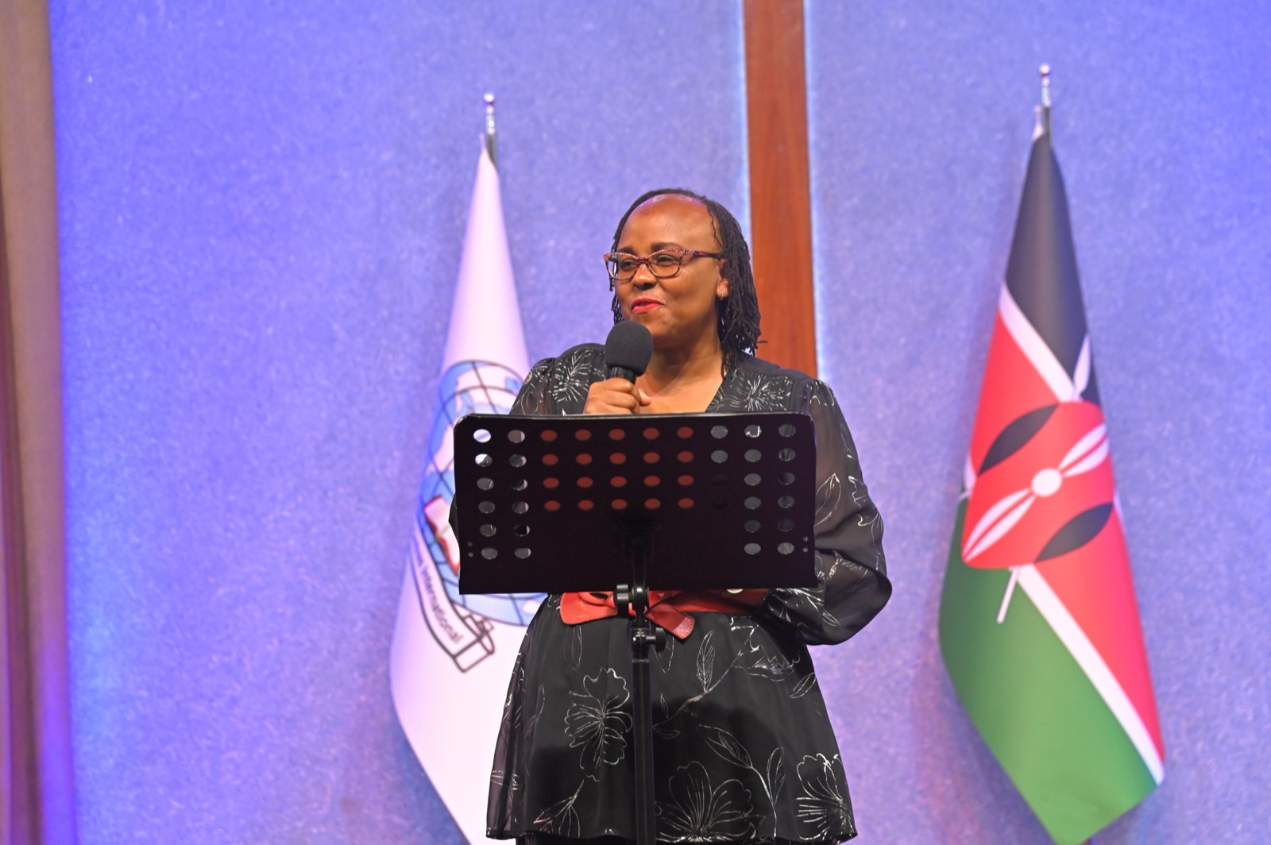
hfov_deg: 17.1
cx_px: 636
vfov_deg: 11.4
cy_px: 422
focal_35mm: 120
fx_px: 4233
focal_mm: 120
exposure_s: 1/200
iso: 5000
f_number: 5.6
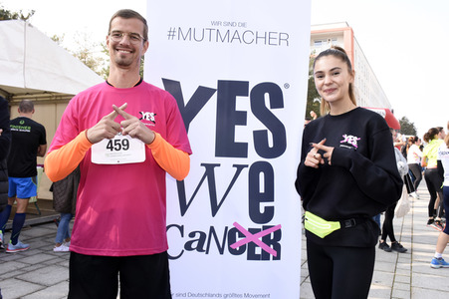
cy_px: 150
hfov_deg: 62.0
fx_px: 374
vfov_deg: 43.5
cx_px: 224
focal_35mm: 30
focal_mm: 20
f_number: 8
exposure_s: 1/160
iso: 400
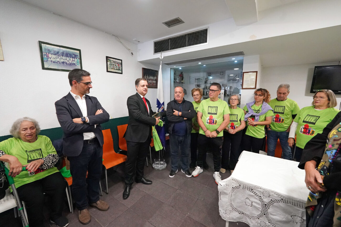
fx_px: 133
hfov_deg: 104.2
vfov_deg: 81.2
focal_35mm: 14
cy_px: 114
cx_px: 170
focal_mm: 14
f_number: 6.3
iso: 10000
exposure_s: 1/320
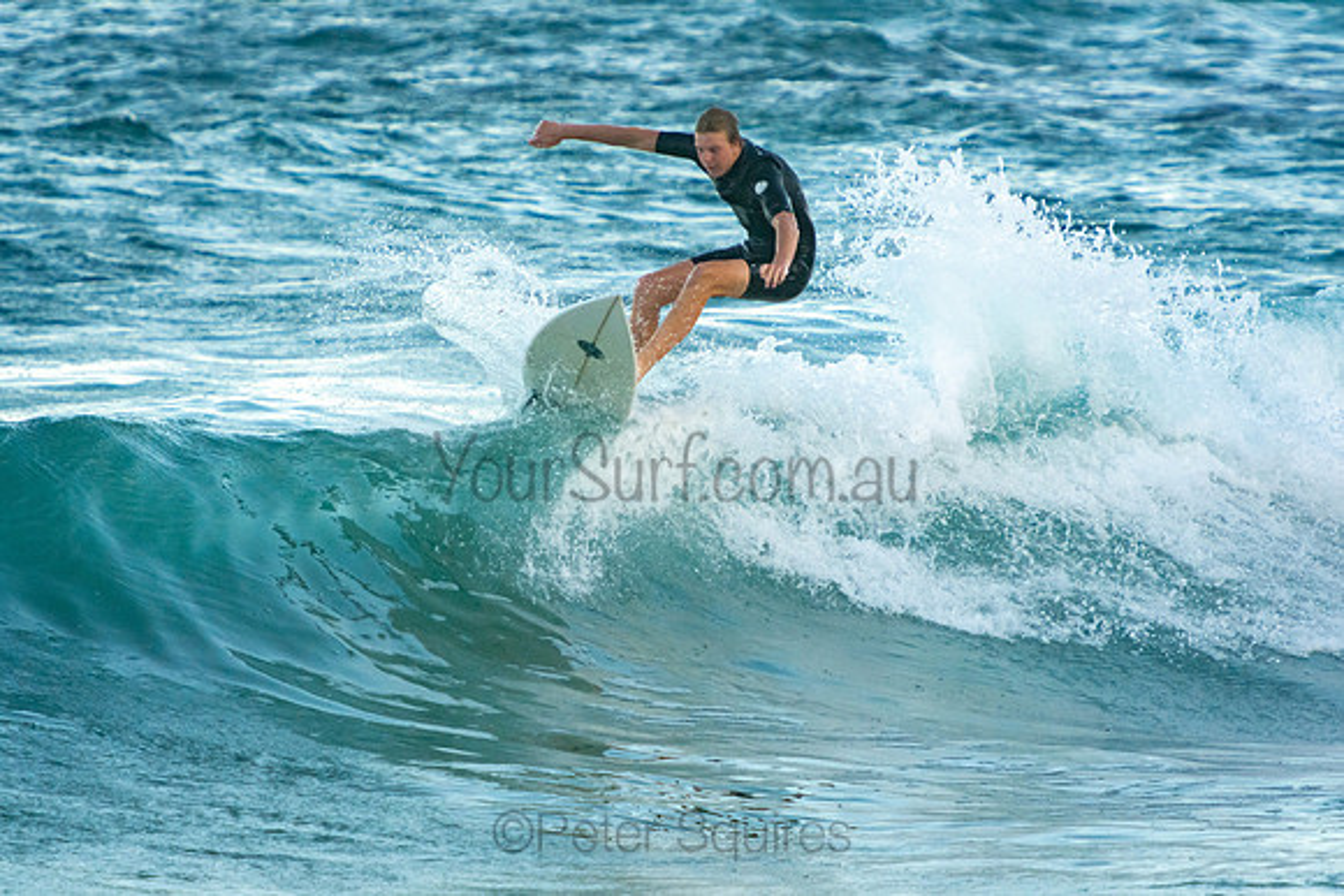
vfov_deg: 2.8
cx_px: 672
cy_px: 448
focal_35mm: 488
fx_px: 18234
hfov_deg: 4.2
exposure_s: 1/1000
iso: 1000
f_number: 5.6
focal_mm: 320
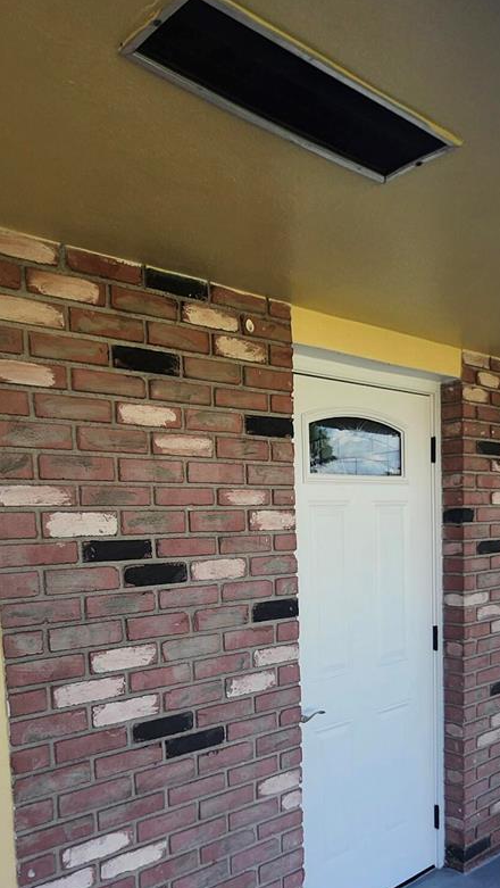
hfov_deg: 40.2
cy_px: 586
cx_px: 272
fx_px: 683
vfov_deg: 64.5
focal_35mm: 29
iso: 40
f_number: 2.2
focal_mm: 1.74
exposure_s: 1/699
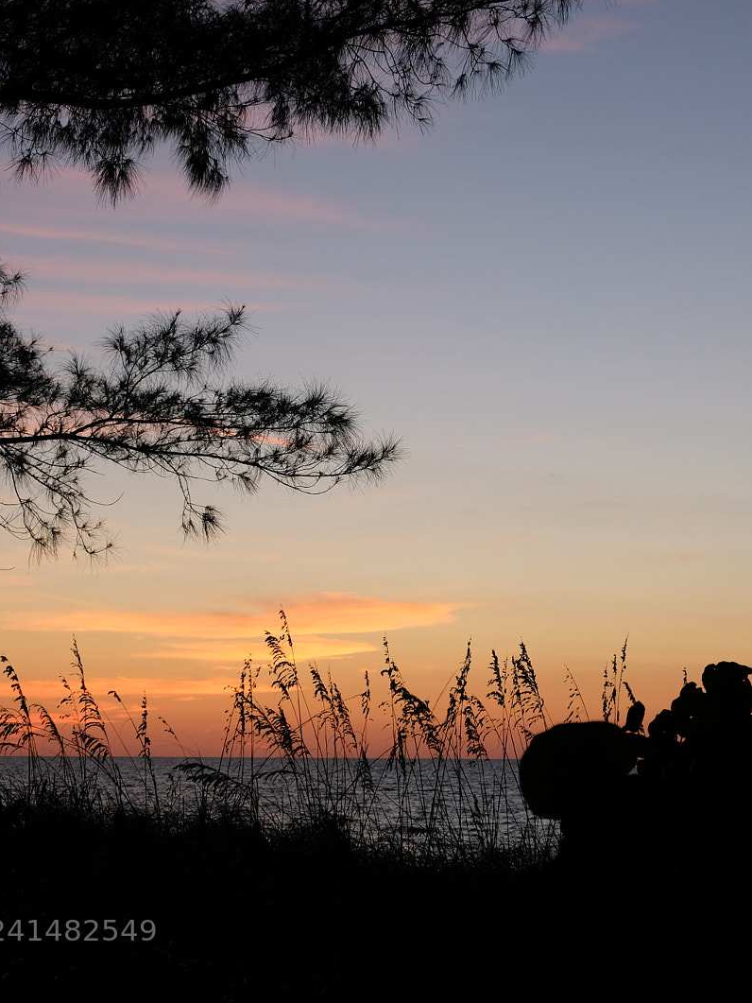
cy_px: 501
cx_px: 418
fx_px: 2056
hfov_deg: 20.7
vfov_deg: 27.4
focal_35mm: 71
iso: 400
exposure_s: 1/125
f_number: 5.6
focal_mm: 32.9
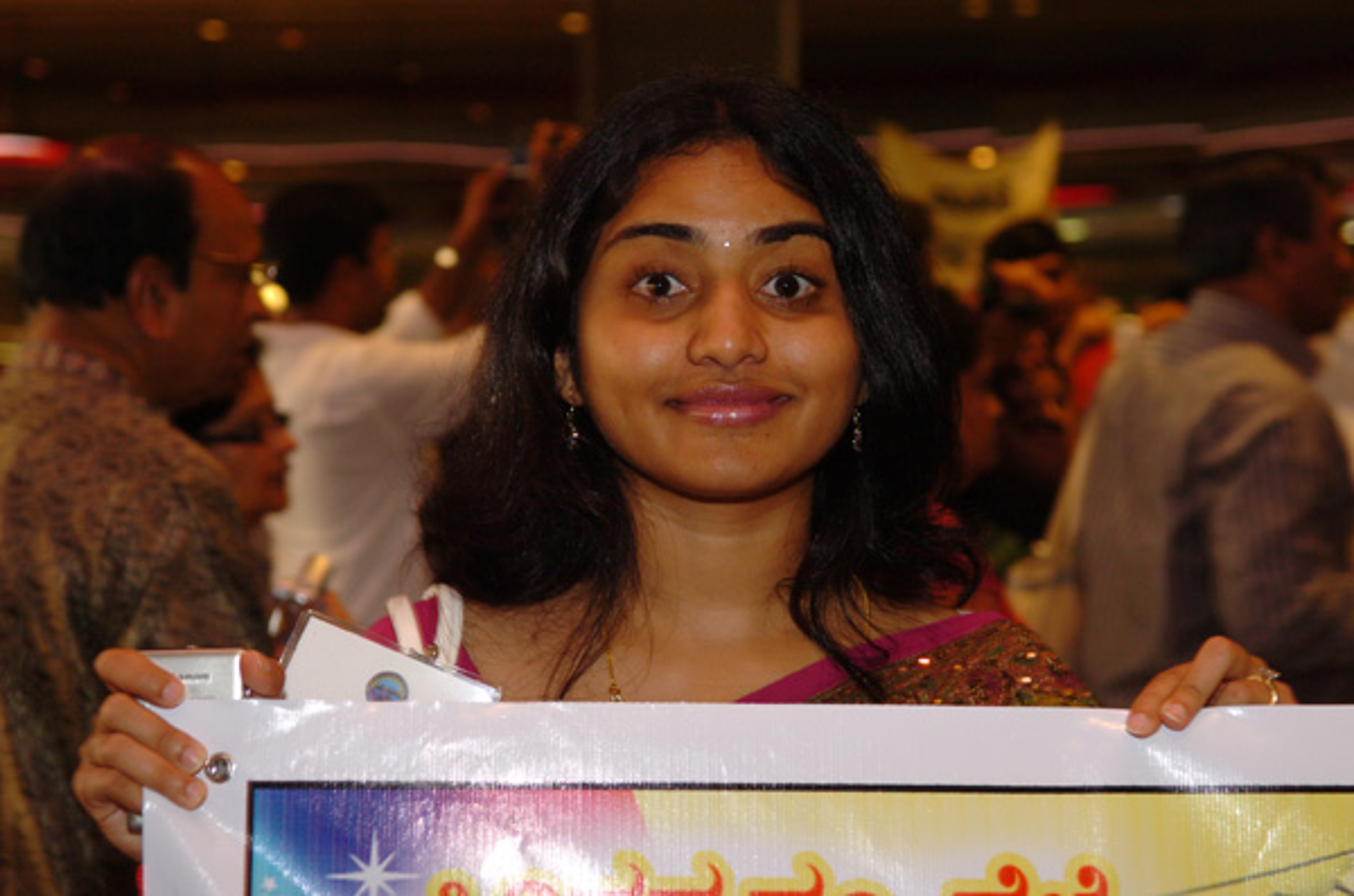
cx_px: 677
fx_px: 2702
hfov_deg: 28.1
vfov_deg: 18.8
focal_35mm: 72
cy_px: 448
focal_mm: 48
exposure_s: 1/30
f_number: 3.5
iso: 400
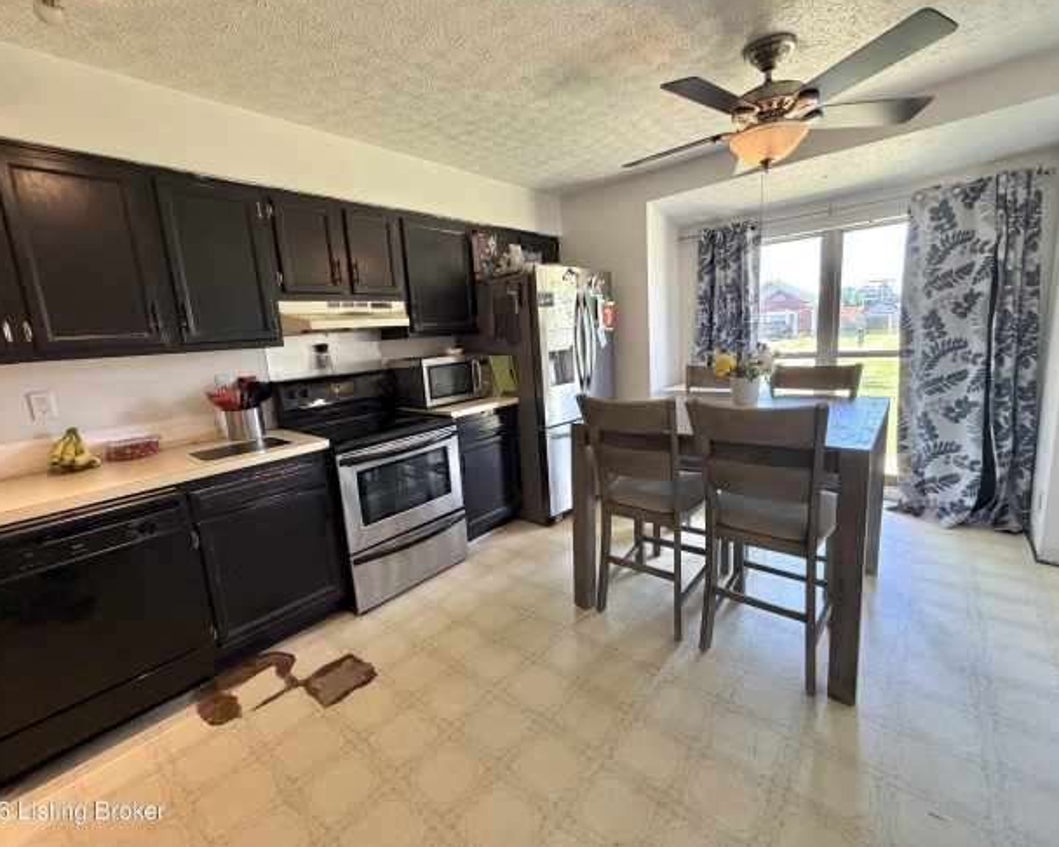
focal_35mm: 15
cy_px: 415
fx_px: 470
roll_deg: +4.2
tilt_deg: -9.1
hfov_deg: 96.8
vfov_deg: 84.0
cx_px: 516
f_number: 2.2
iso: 250
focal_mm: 2.22
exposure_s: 1/60
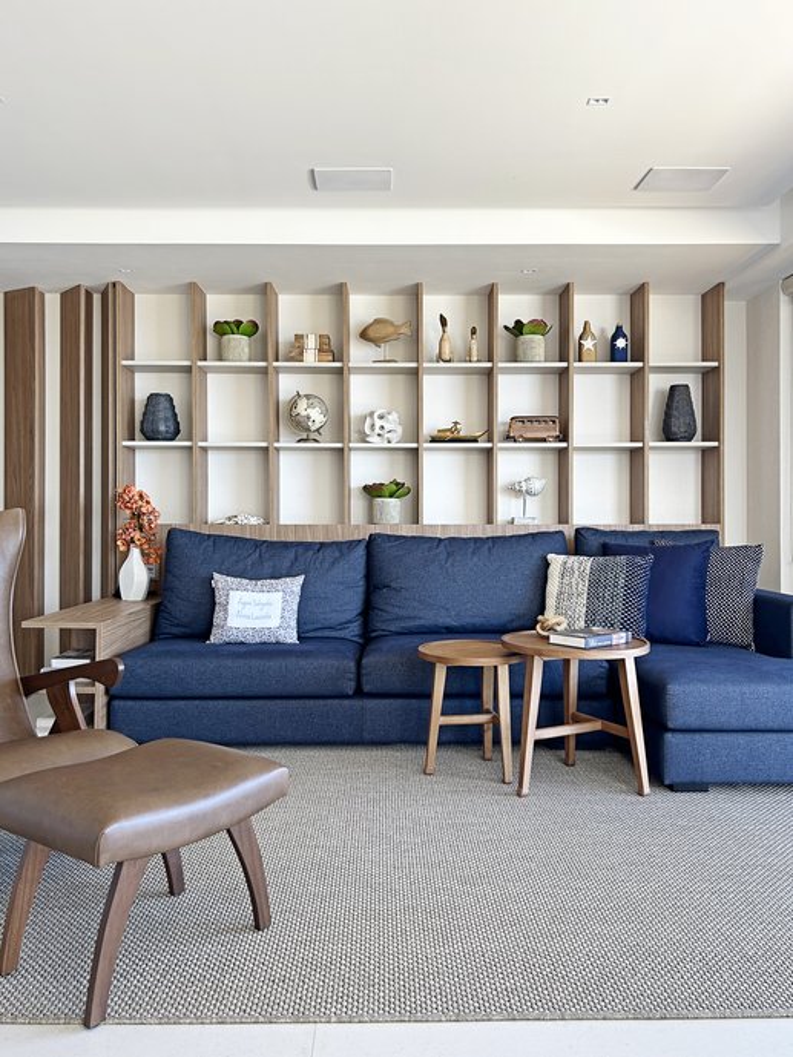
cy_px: 528
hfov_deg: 53.1
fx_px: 794
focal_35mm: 26
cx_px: 396
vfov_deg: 67.3
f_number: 1.5
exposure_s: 1/121
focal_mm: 5.7
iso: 64
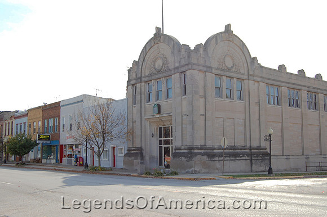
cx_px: 164
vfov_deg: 31.9
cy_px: 108
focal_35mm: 42
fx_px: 381
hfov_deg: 46.4
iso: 200
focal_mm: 28
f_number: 8
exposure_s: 1/250
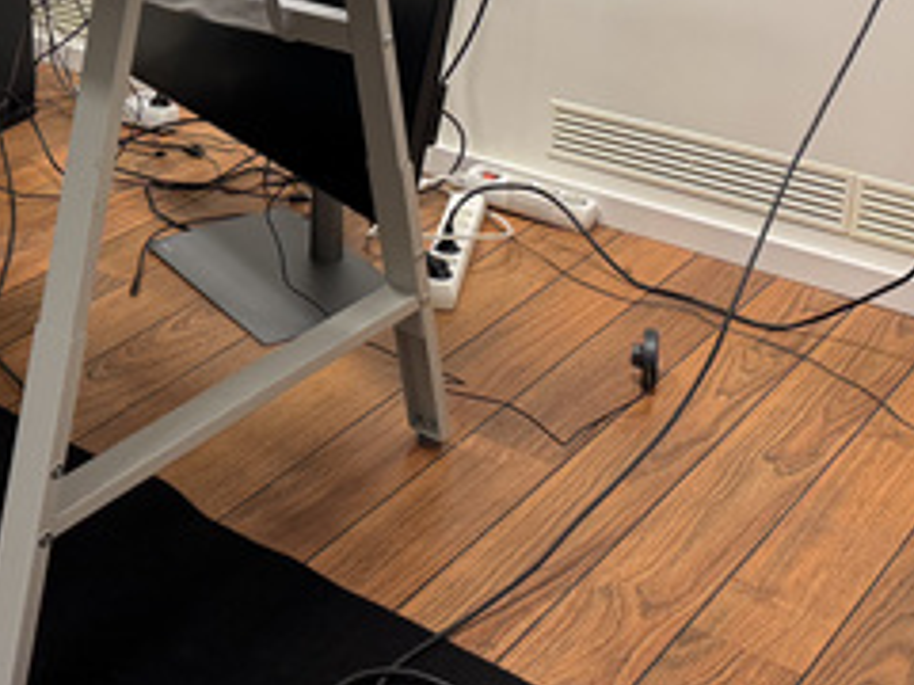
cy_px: 27
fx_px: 1584
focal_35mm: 60
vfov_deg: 23.5
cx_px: 72
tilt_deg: -15.9
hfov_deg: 30.6
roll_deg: +2.8
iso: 200
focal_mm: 6.76
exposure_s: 1/100
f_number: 1.78
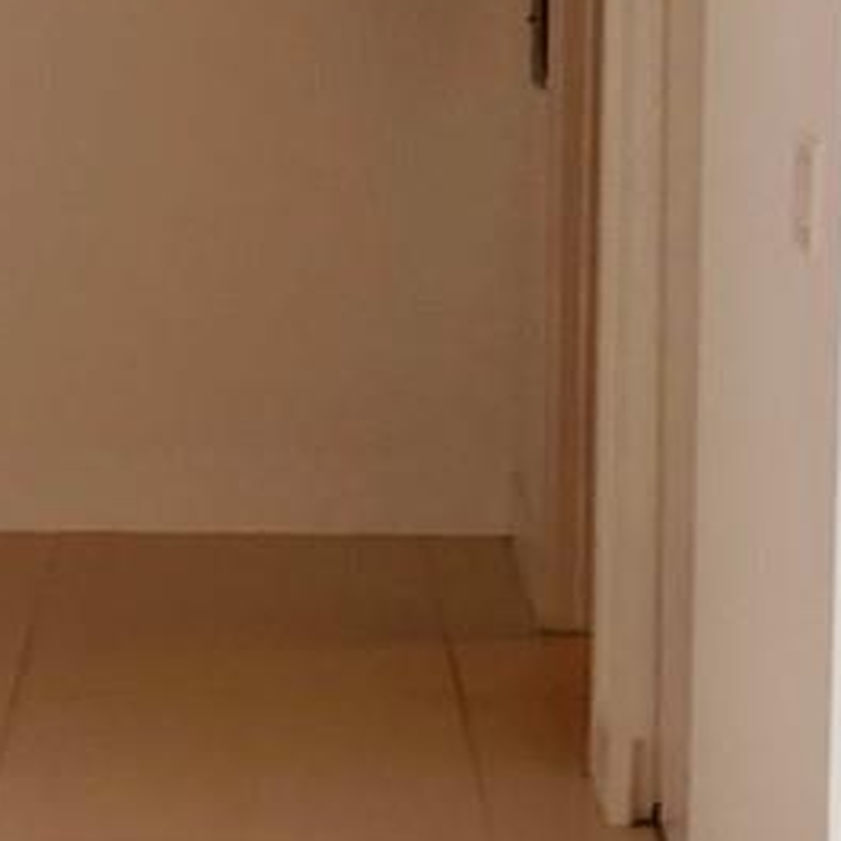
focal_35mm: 150
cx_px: 137
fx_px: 4123
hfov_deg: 11.6
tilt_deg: -7.6
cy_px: 242
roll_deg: +1.4
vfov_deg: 11.6
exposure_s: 1/120
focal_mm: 3.99
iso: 100
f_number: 1.8
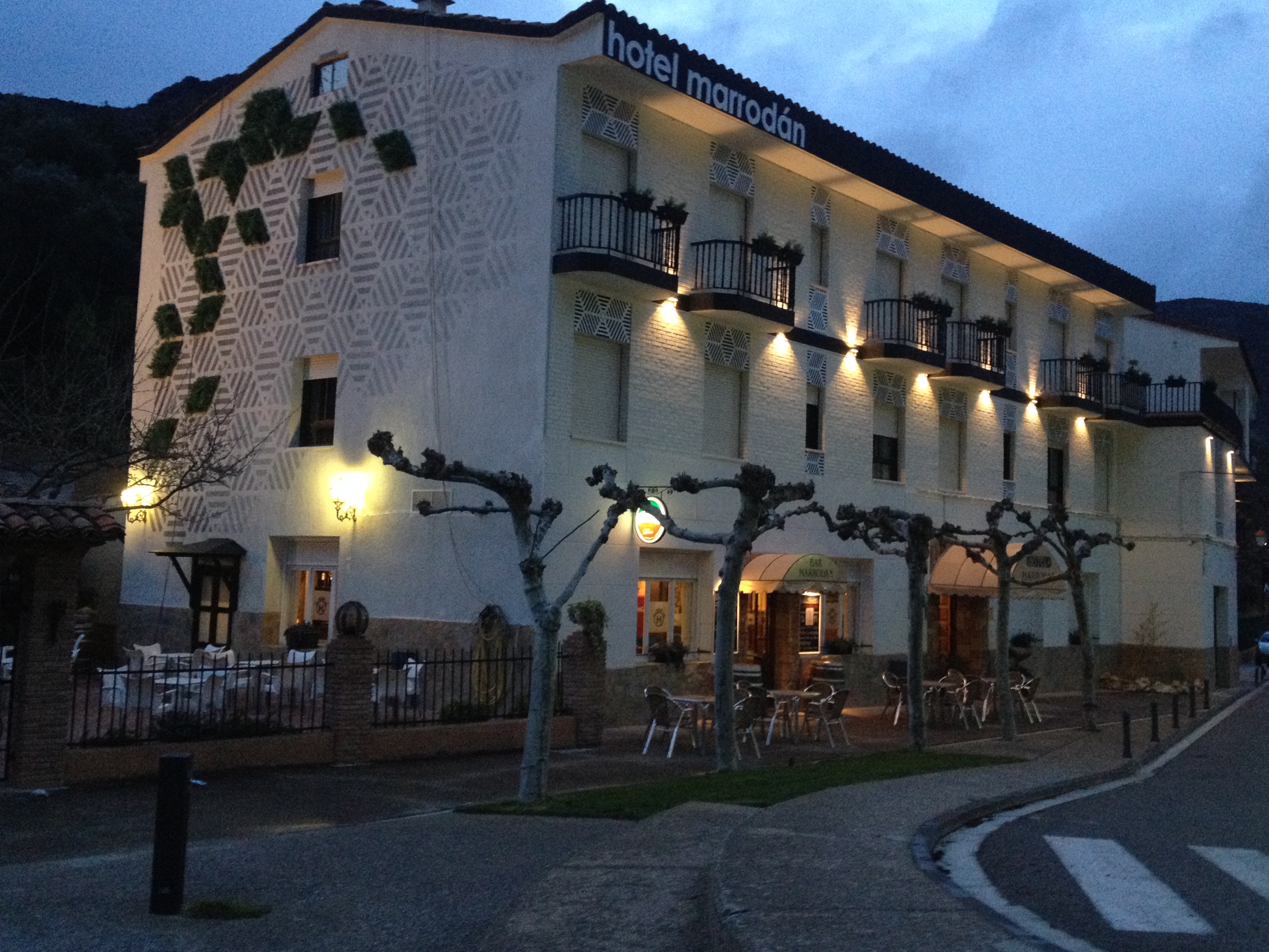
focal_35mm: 39
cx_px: 687
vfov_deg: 36.8
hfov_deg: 47.8
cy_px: 448
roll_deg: +1.1
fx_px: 1430
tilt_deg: +4.9
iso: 320
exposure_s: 1/20
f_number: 2.4
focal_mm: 4.28
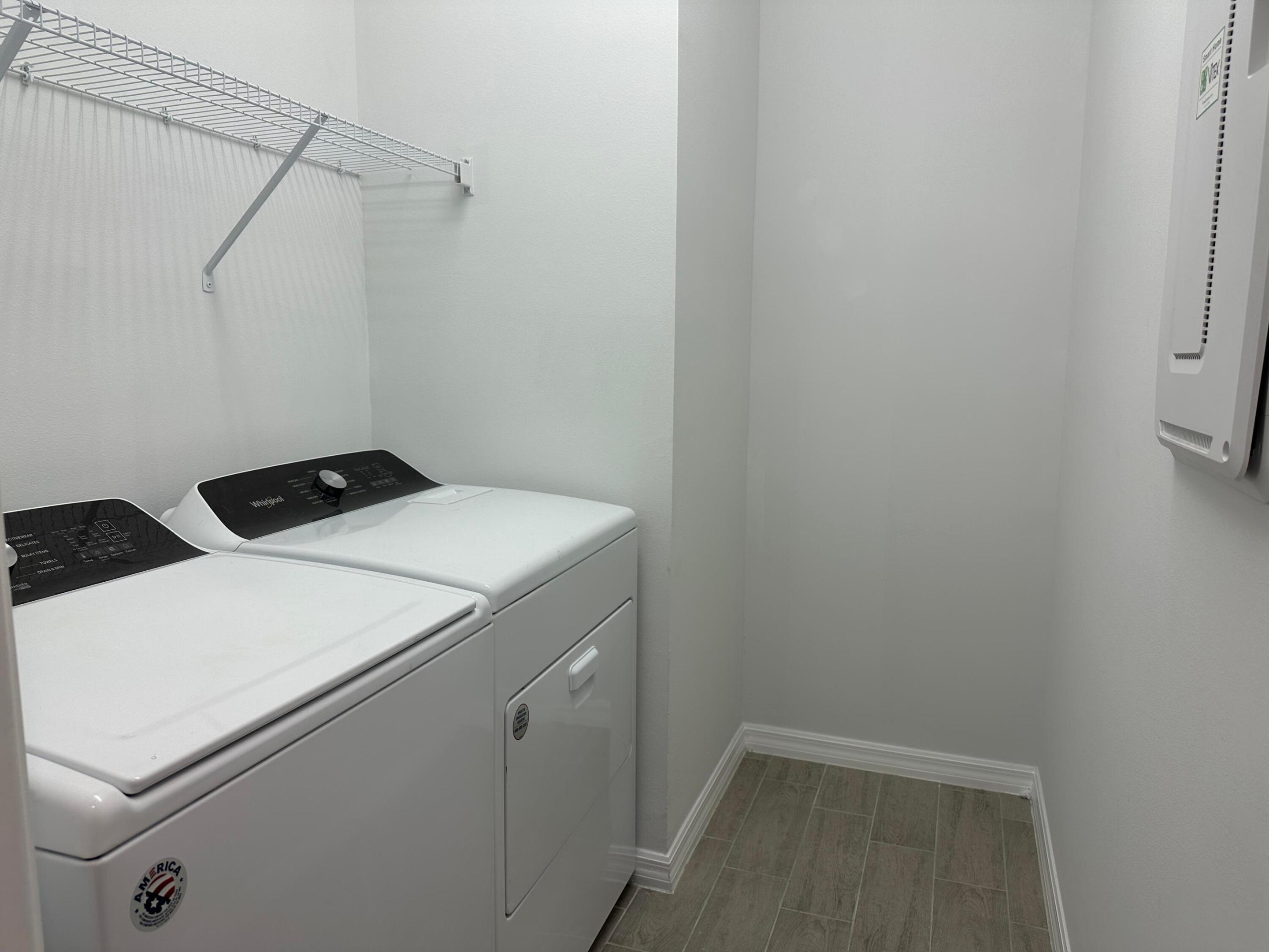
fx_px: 880
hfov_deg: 71.6
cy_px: 476
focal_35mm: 24
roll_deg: -1.0
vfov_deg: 56.8
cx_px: 634
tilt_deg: -8.2
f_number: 1.78
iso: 64
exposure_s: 1/120
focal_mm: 6.86
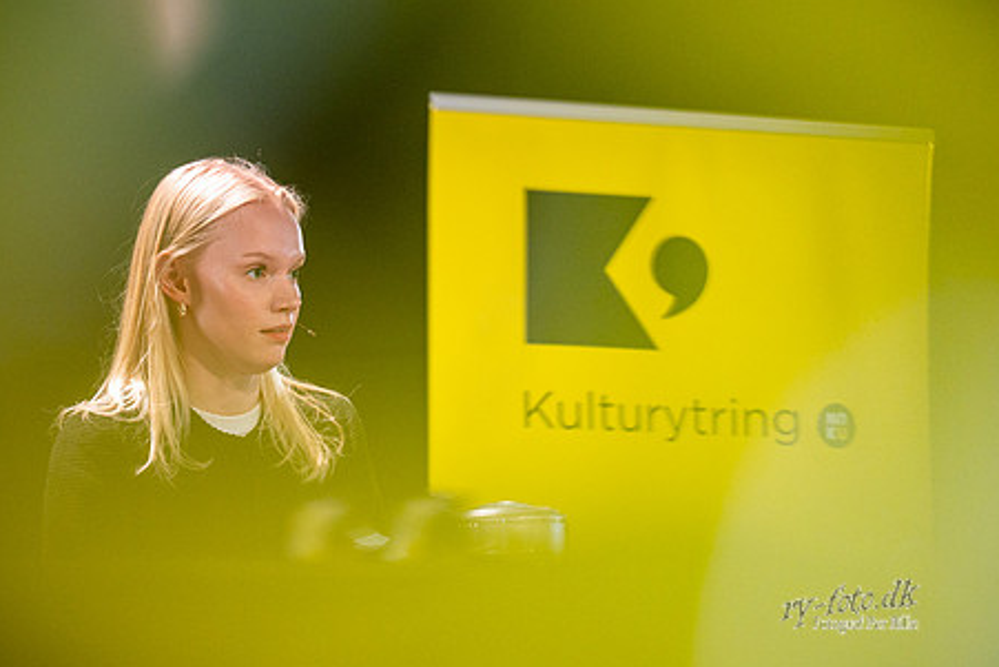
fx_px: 6245
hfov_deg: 9.1
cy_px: 287
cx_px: 425
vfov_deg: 6.1
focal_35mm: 225
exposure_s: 1/200
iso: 1600
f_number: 2.8
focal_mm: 175
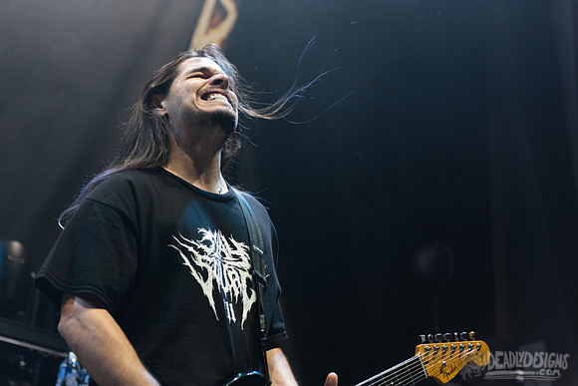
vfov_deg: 17.5
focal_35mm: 78
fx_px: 1256
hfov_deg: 25.9
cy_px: 170
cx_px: 255
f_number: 3.2
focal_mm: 70
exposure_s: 1/400
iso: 3200
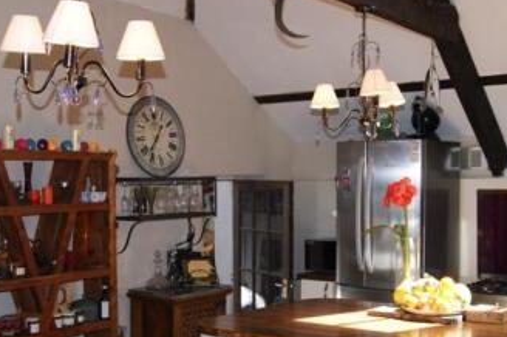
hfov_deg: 36.9
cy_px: 220
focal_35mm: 54
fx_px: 760
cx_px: 240
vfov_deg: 24.9
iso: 320
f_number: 5.6
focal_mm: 18
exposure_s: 1/80
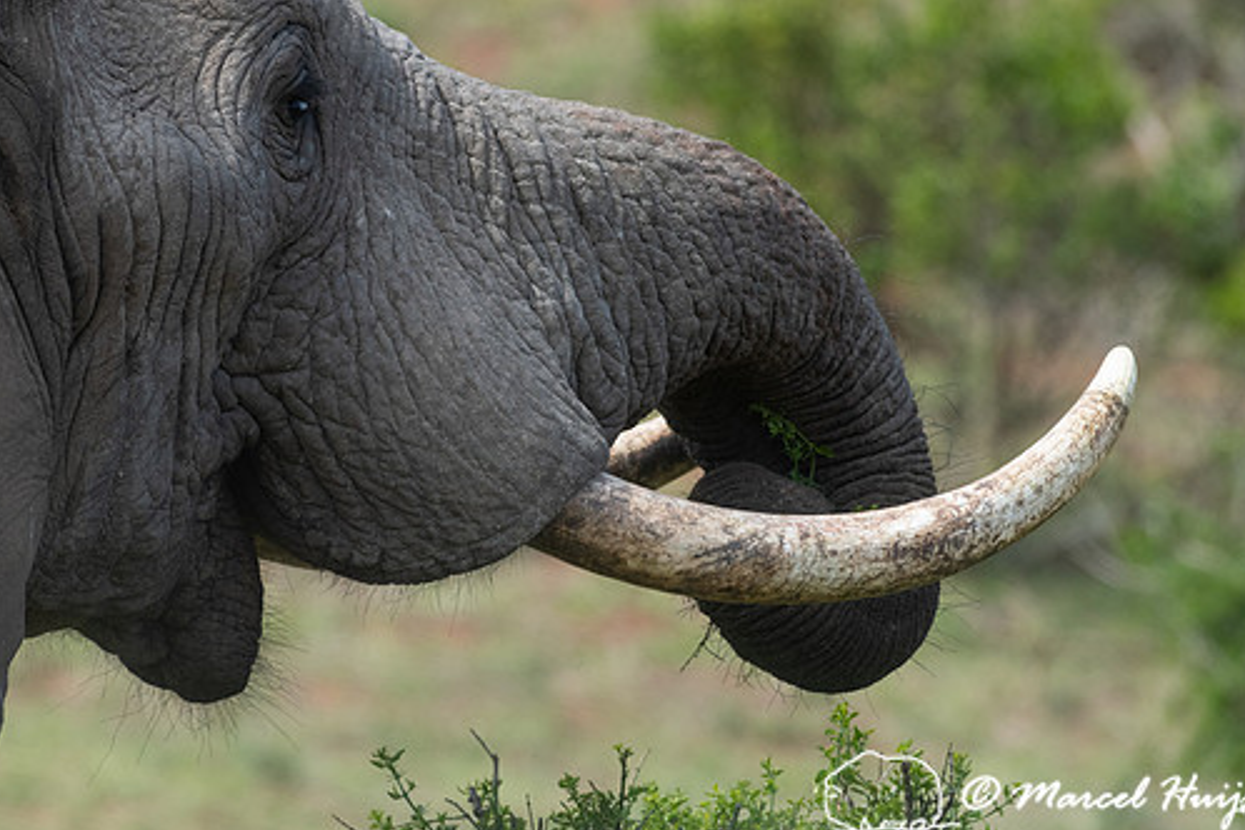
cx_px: 605
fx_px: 24172
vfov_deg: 2.0
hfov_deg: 3.0
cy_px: 361
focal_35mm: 699
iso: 1250
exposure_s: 1/1250
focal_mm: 600
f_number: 9
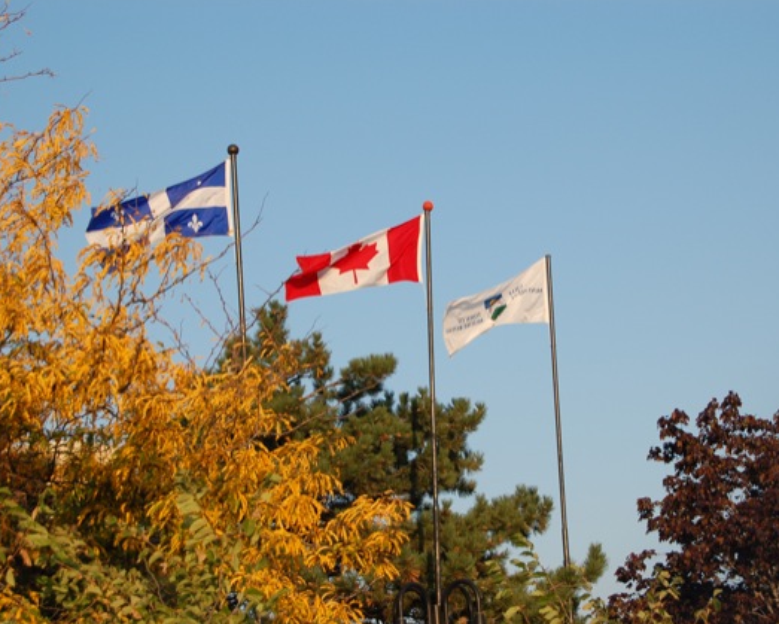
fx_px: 2182
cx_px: 419
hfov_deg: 20.2
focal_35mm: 95
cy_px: 312
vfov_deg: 16.3
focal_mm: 55
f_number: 8
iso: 200
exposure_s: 1/250
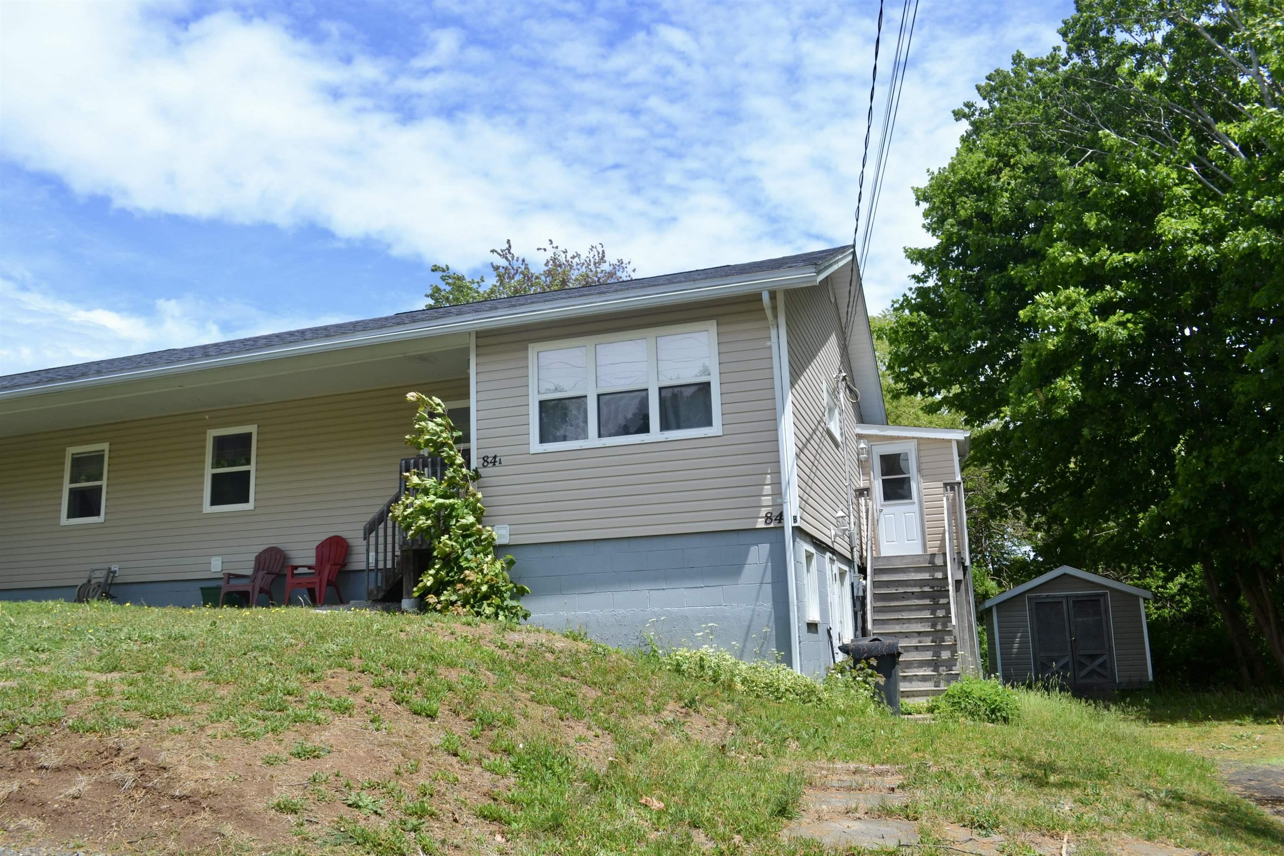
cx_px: 642
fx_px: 963
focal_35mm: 27
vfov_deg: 47.9
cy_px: 428
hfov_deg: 67.4
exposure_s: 1/200
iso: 100
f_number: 7.1
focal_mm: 18
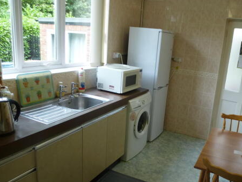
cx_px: 153
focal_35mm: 31
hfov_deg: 57.6
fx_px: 217
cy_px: 98
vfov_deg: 45.4
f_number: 3.3
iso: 160
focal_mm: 4.3
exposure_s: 1/60
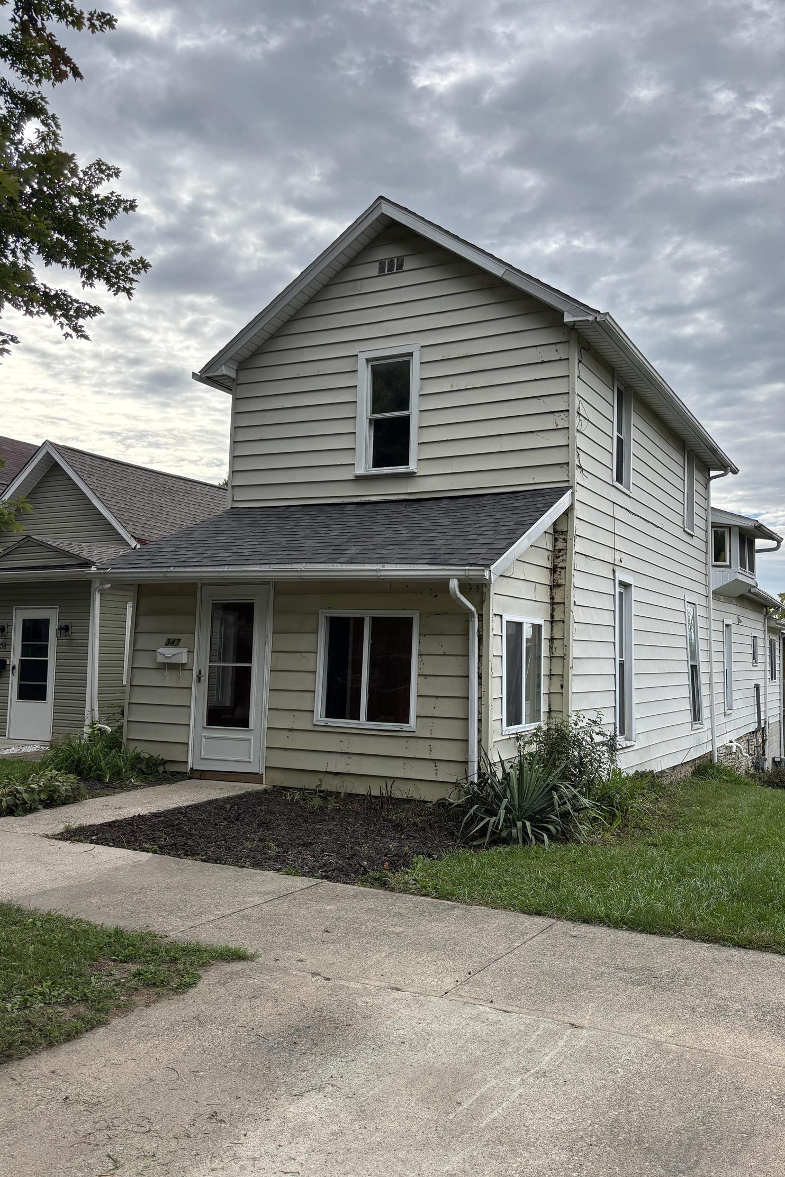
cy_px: 592
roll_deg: -1.5
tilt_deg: +5.0
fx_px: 916
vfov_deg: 65.5
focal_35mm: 28
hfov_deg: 46.3
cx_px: 448
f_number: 1.6
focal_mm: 5.96
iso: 50
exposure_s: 1/1949
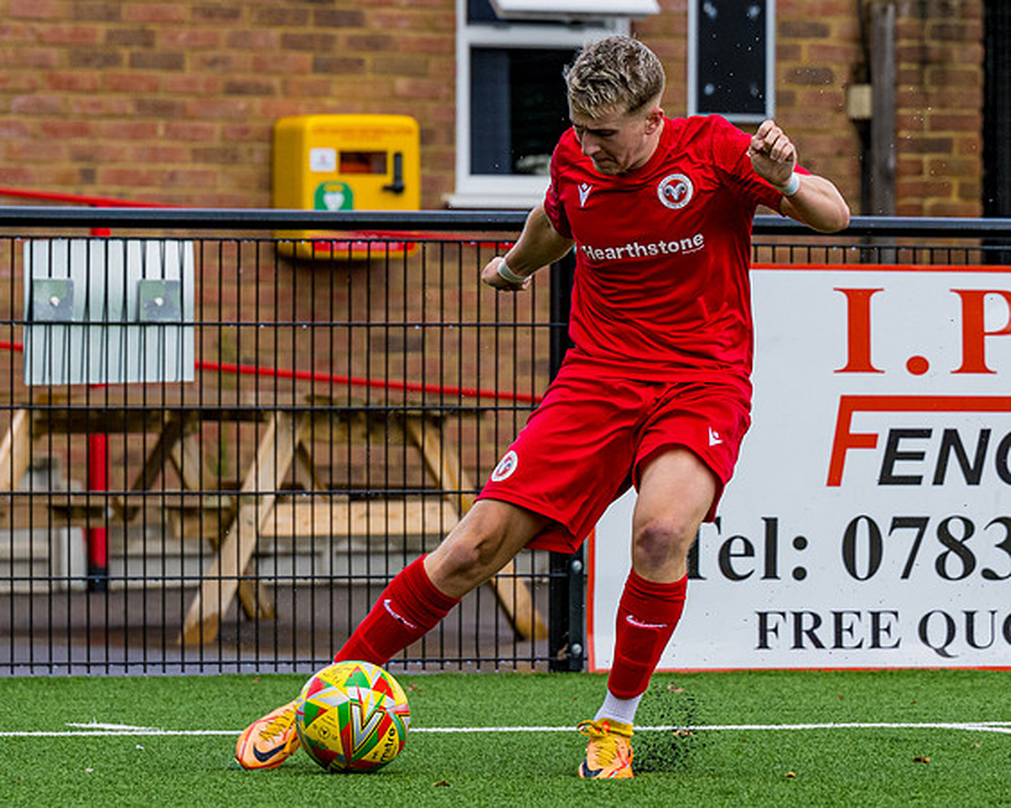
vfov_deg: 3.8
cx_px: 688
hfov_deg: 4.8
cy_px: 364
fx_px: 12115
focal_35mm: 405
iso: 400
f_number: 4
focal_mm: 145
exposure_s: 1/1600
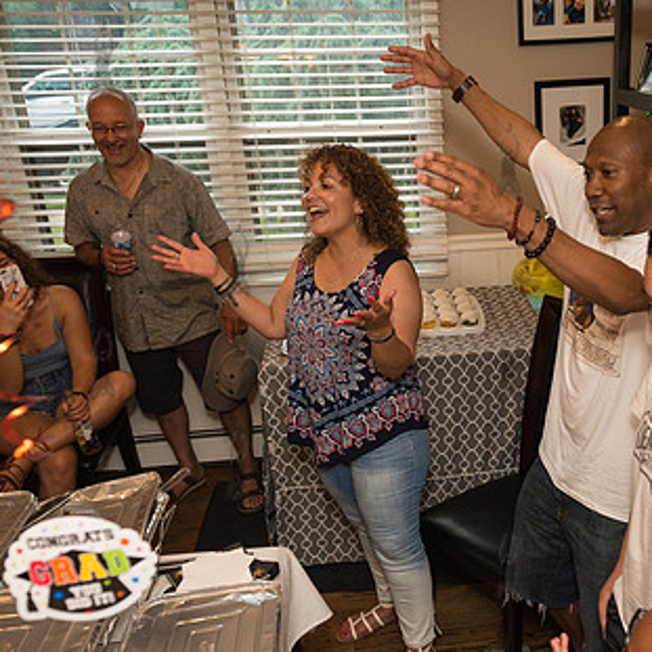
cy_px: 362
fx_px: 810
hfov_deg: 42.2
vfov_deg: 43.8
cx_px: 507
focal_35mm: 38
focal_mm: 24
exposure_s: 1/500
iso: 1600
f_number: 4
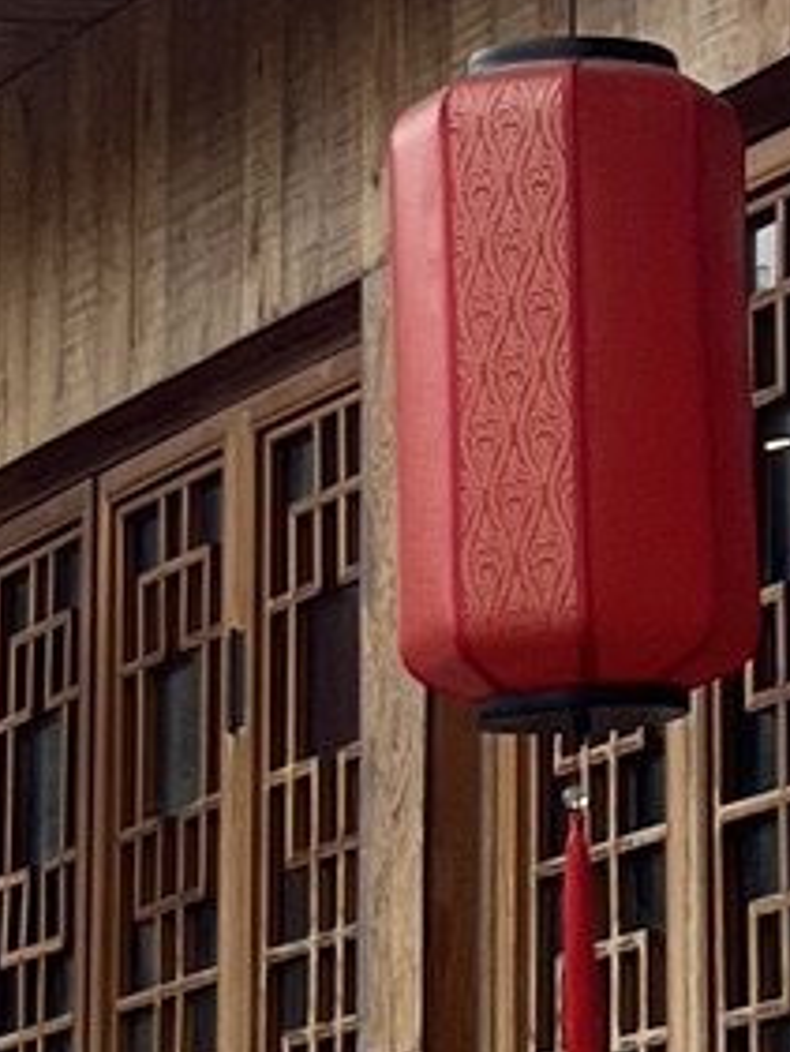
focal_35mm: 185
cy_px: 258
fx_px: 5625
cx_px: 1468
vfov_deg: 10.7
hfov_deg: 7.8
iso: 50
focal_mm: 5.1
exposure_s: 1/2967
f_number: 1.6
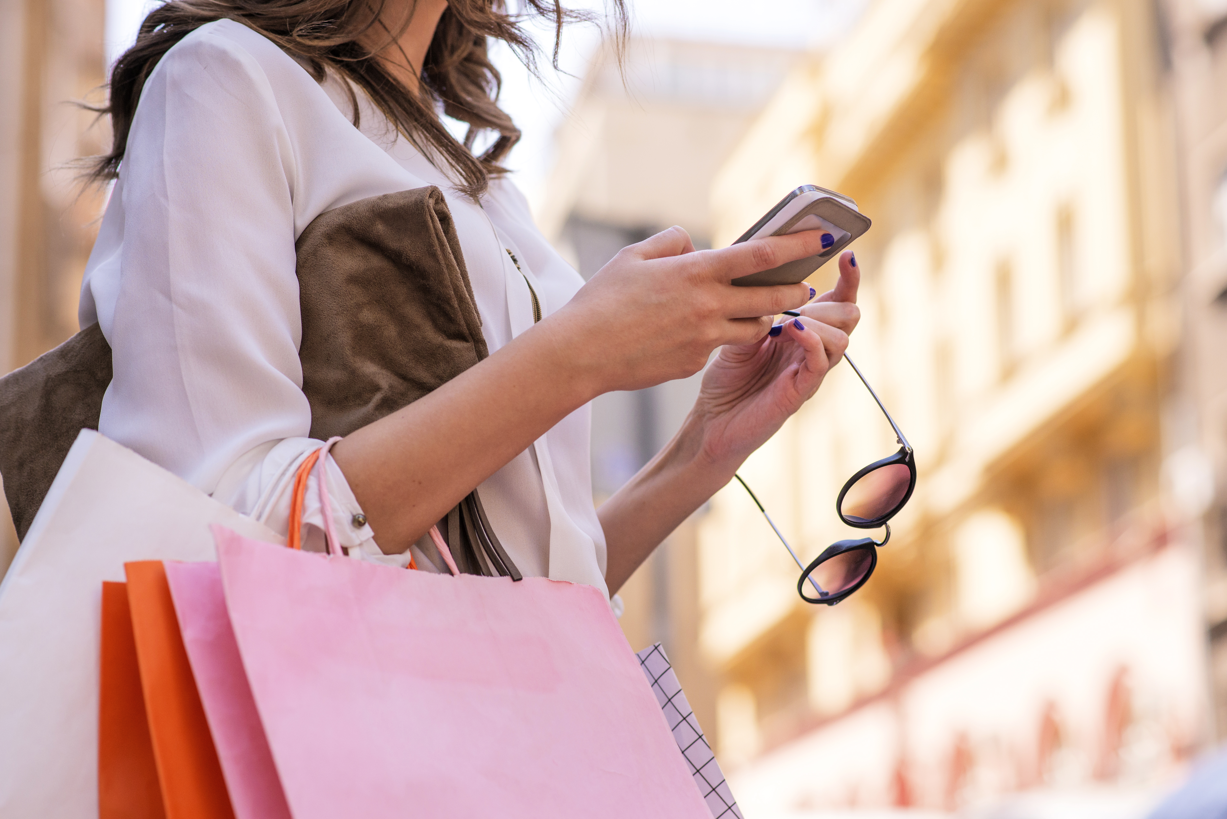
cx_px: 614
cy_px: 410
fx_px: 2898
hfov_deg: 23.9
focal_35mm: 85
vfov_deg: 16.1
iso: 640
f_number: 3.5
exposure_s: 1/2000
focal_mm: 85
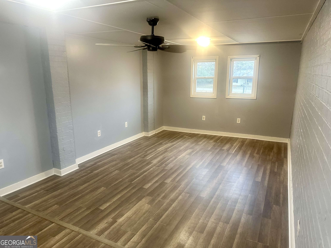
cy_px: 124
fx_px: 229
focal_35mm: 24
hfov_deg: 71.6
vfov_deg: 56.8
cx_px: 166
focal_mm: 6.86
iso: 250
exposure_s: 1/60
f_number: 1.78
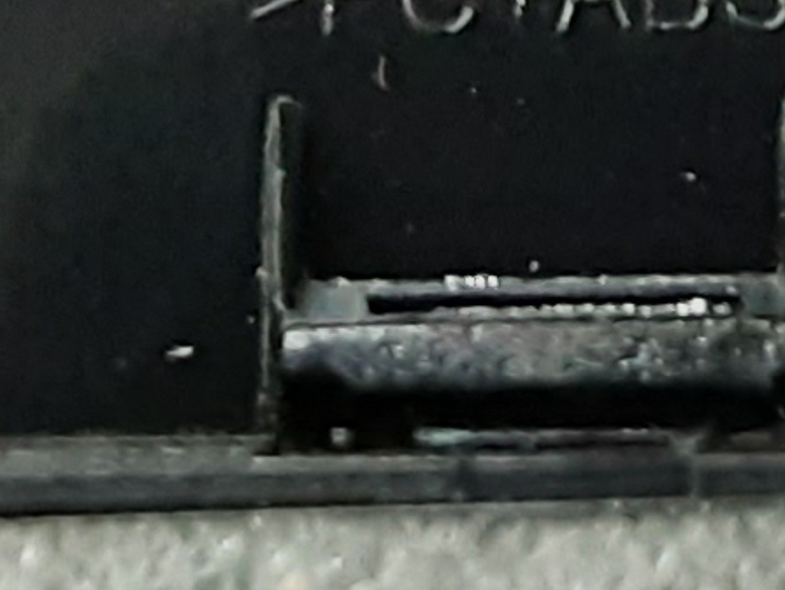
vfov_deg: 6.6
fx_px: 4471
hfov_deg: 10.0
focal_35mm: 197
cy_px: -1436
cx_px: 483
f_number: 1.9
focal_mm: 2.91
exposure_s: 1/33
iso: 160
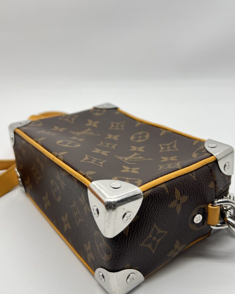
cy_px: 126
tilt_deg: -18.1
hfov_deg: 44.5
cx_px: 124
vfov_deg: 54.0
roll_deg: +1.2
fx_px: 287
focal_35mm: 33
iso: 32
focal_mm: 5.7
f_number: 1.5
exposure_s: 1/110
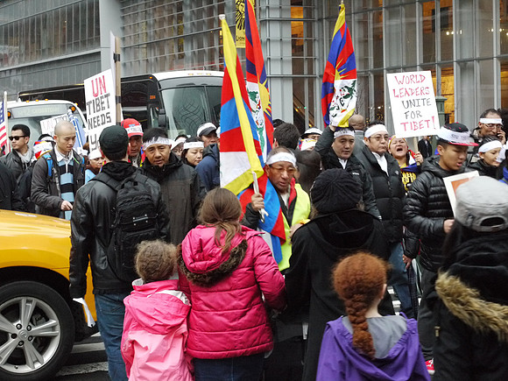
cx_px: 254
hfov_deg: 21.8
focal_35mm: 90
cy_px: 190
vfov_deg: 16.4
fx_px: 1321
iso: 1250
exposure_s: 1/60
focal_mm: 45
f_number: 8
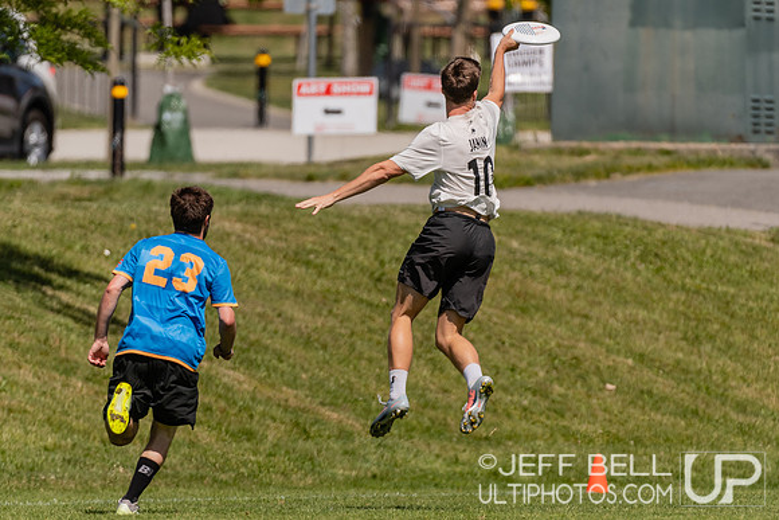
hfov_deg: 2.6
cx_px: 433
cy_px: 284
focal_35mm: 807
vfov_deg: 1.7
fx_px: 17457
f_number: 4
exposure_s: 1/2500
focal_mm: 400
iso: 220
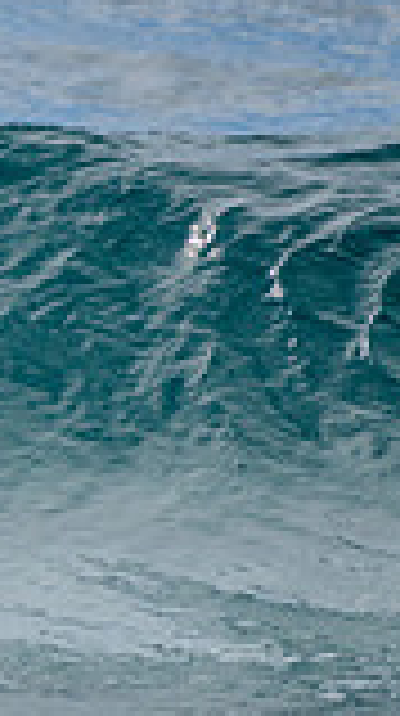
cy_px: 390
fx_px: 44439
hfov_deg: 0.5
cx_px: -528
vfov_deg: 0.9
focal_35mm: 2348
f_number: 5.6
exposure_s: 1/2000
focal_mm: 500
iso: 160
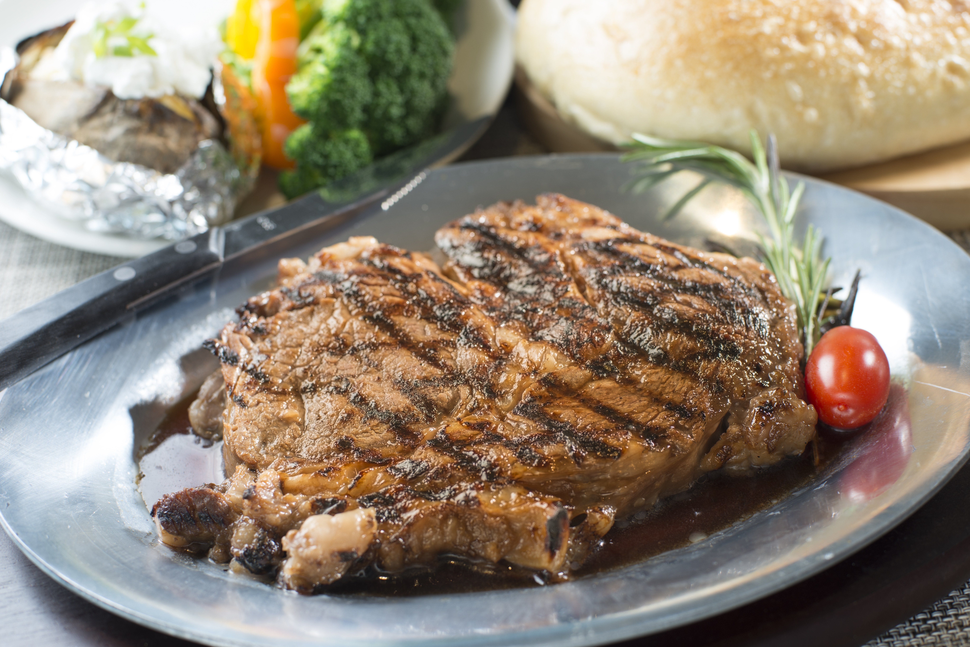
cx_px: 485
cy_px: 324
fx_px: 1348
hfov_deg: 39.6
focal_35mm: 50
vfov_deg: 27.0
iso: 100
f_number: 5.6
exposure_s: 1/30
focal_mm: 50
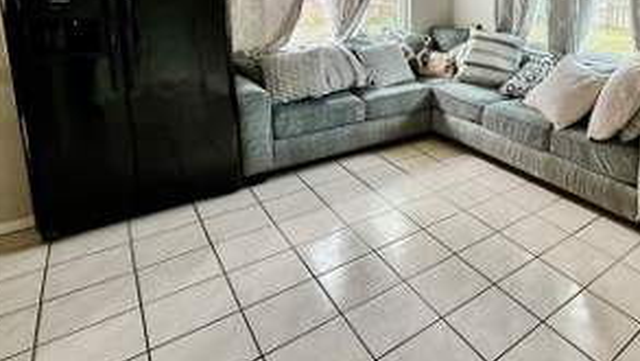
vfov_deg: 43.4
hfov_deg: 67.5
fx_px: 424
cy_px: 61
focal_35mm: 25
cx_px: 507
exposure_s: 1/120
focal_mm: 2.22
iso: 125
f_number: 2.2
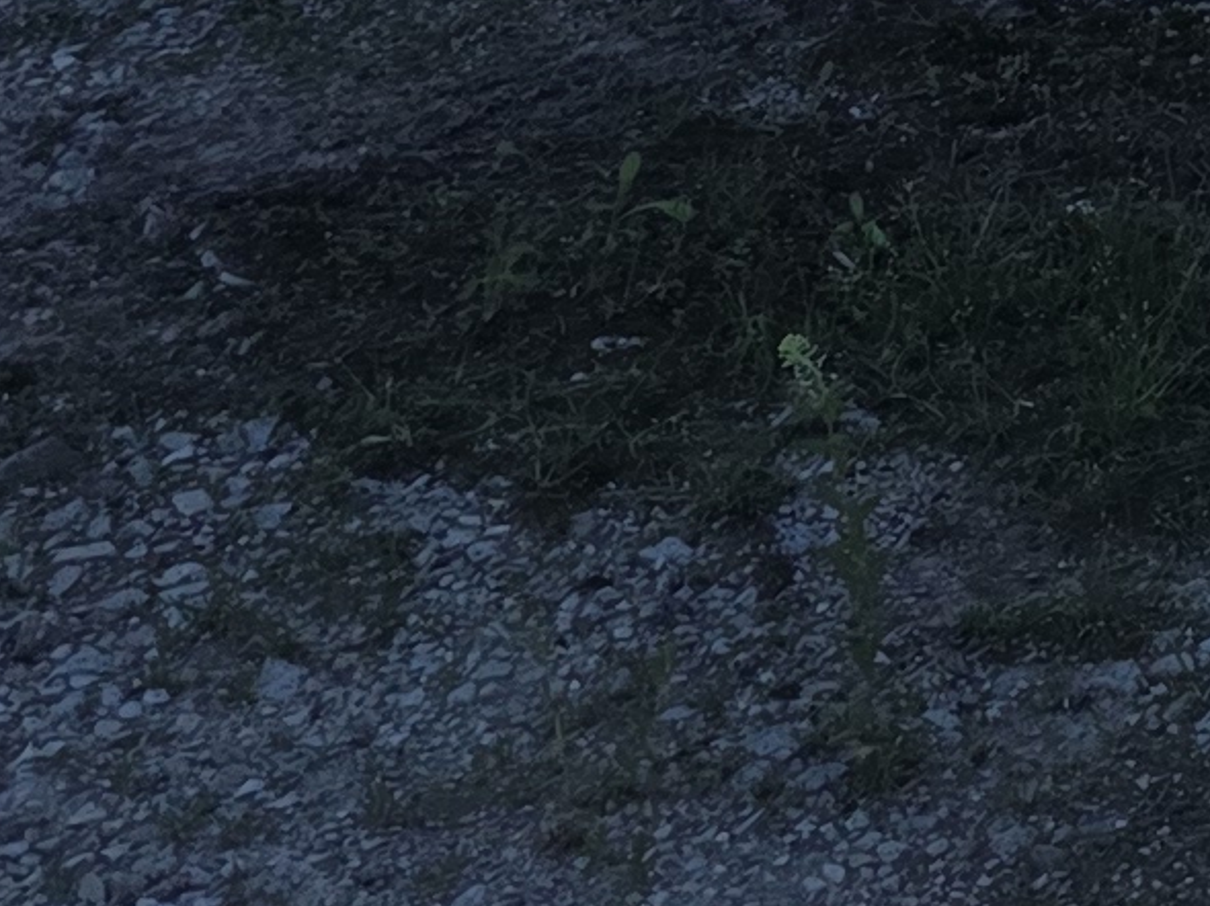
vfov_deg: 7.9
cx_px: 3117
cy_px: -2037
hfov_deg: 10.5
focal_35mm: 156
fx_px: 5451
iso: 80
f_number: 1.7
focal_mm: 6.3
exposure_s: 1/4650
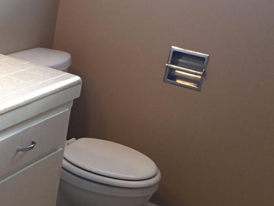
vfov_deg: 20.1
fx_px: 578
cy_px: 84
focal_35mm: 73
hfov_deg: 24.5
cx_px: -44
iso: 160
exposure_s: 1/30
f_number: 2.2
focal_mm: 4.15
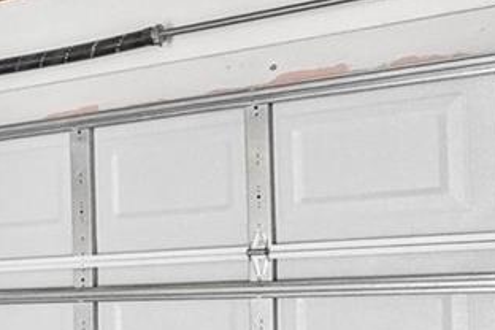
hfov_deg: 18.6
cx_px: -460
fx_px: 1059
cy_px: 384
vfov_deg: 17.0
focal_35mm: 77
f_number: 8
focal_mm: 10
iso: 6400
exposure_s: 1/15
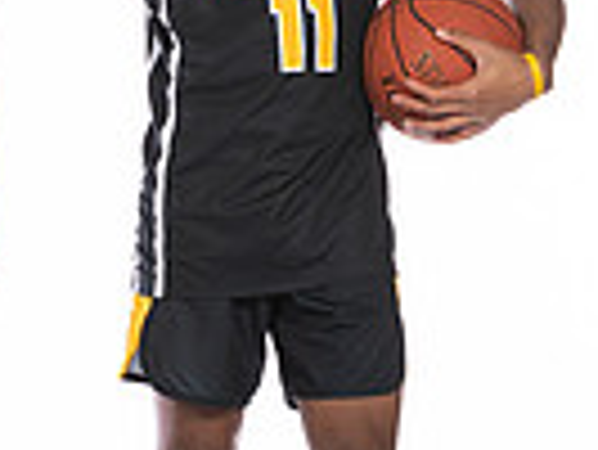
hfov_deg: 5.2
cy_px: 153
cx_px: 72
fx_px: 6588
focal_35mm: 381
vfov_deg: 3.9
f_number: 5.6
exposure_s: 1/100
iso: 100
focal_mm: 78
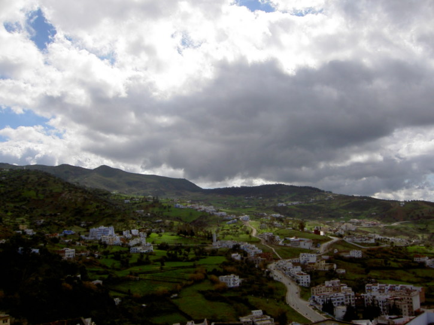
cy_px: 162
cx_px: 217
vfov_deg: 41.8
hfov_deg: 54.0
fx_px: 426
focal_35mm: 34
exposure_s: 1/1000
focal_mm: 5.6
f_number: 4.7
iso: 50
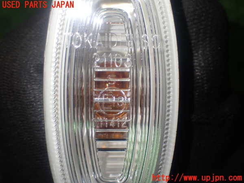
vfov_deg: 32.9
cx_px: 122
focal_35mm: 44
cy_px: 92
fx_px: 310
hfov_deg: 42.9
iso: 200
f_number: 2.9
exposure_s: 1/60
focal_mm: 7.84
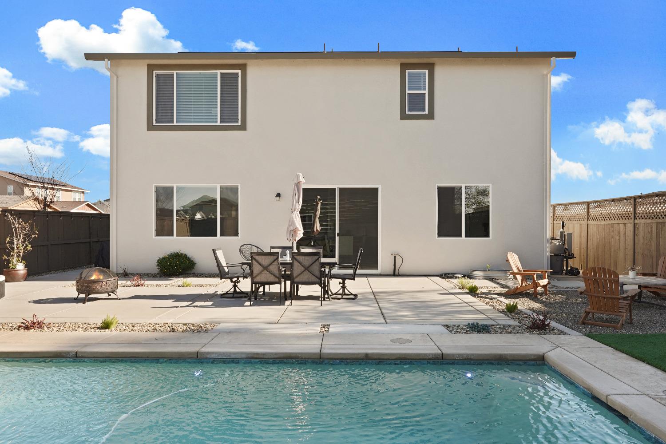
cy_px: 222
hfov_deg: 73.7
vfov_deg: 53.1
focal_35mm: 24
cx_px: 333
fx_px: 444
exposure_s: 1/100
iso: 400
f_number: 11
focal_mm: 24
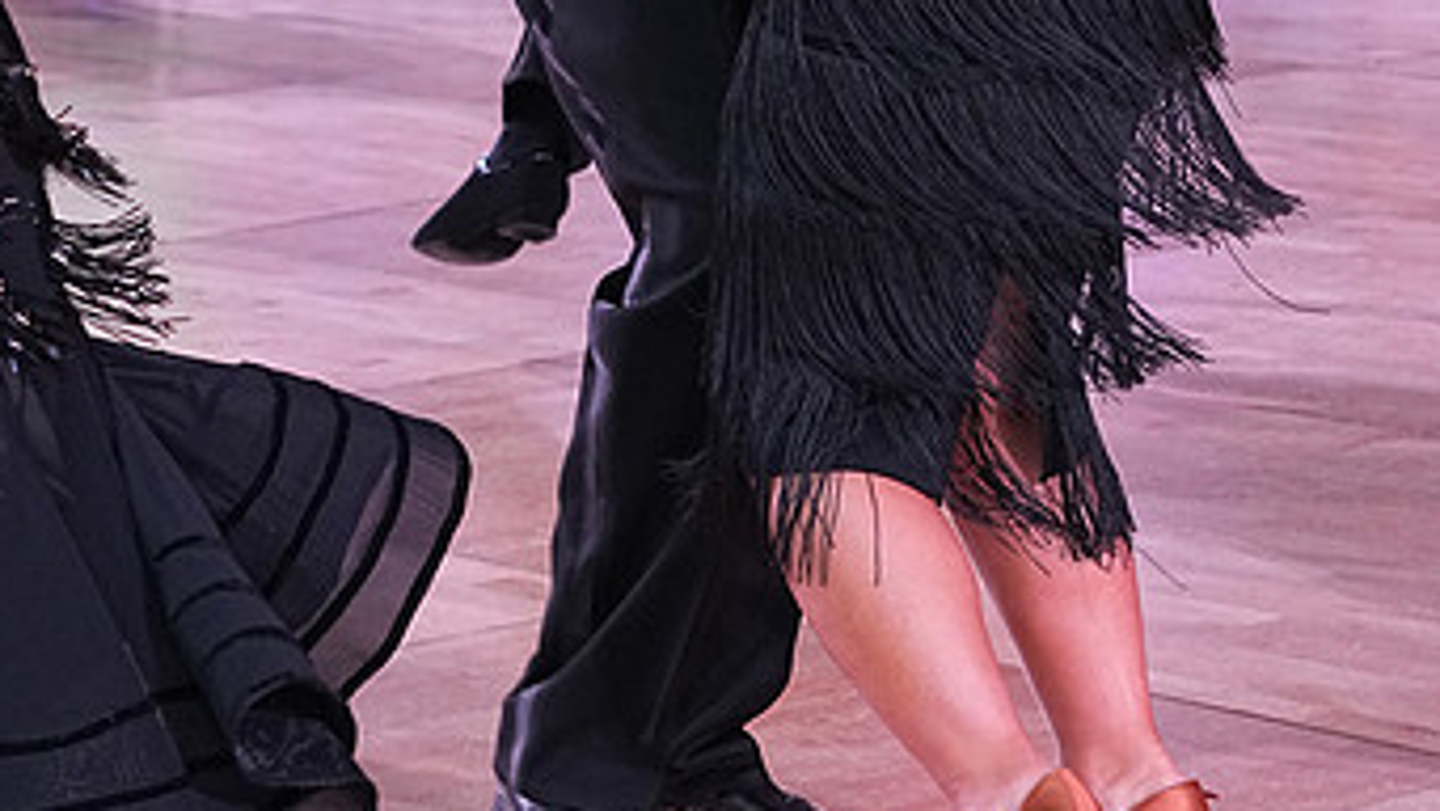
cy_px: -237
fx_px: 6607
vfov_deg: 7.0
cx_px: 762
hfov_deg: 12.4
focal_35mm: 173
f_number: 5.6
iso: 2500
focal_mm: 65
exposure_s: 1/320
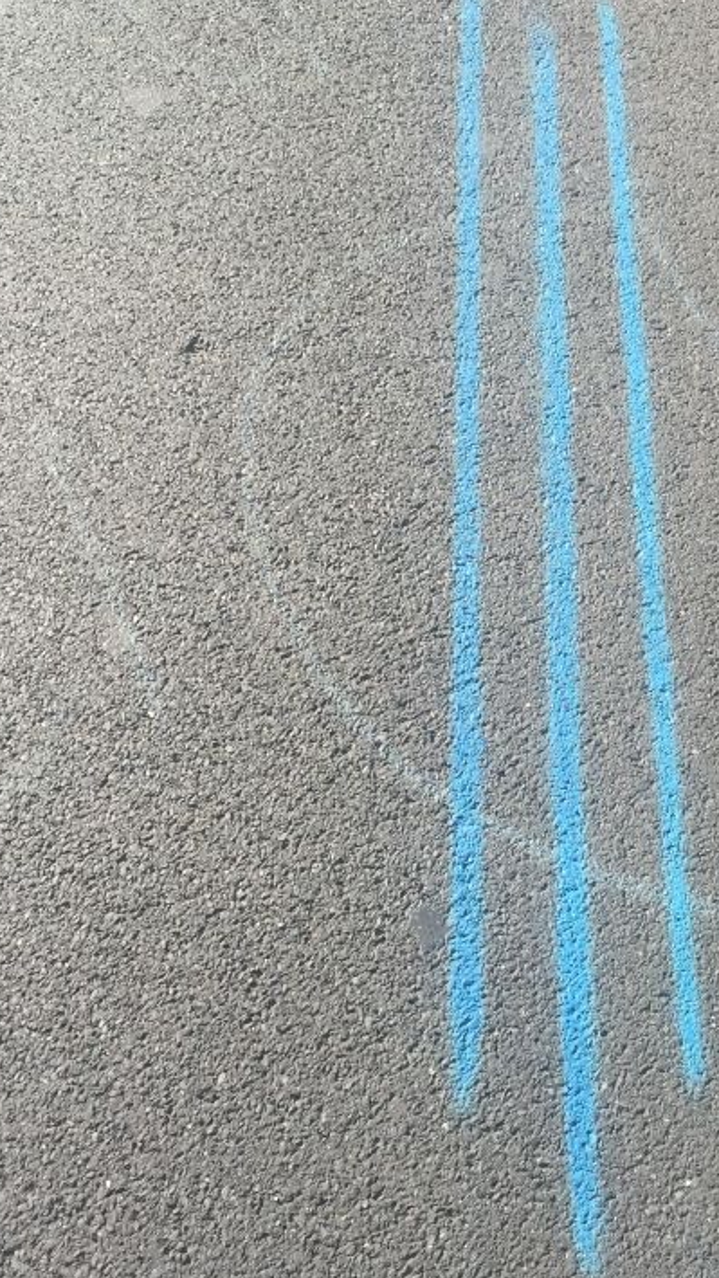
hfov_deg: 24.2
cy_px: 560
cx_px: 532
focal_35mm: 49
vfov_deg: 42.0
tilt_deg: -50.7
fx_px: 1660
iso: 32
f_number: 2.2
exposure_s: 1/989
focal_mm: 4.15
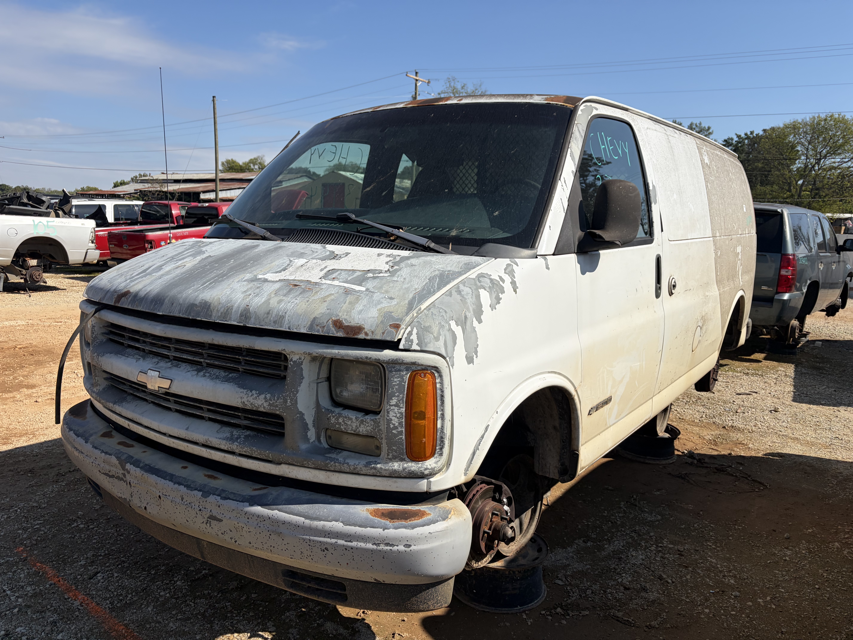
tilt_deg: -9.2
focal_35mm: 26
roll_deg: -3.0
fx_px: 641
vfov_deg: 53.1
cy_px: 320
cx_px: 426
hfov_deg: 67.3
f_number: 1.6
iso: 50
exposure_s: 1/5814
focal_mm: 5.96
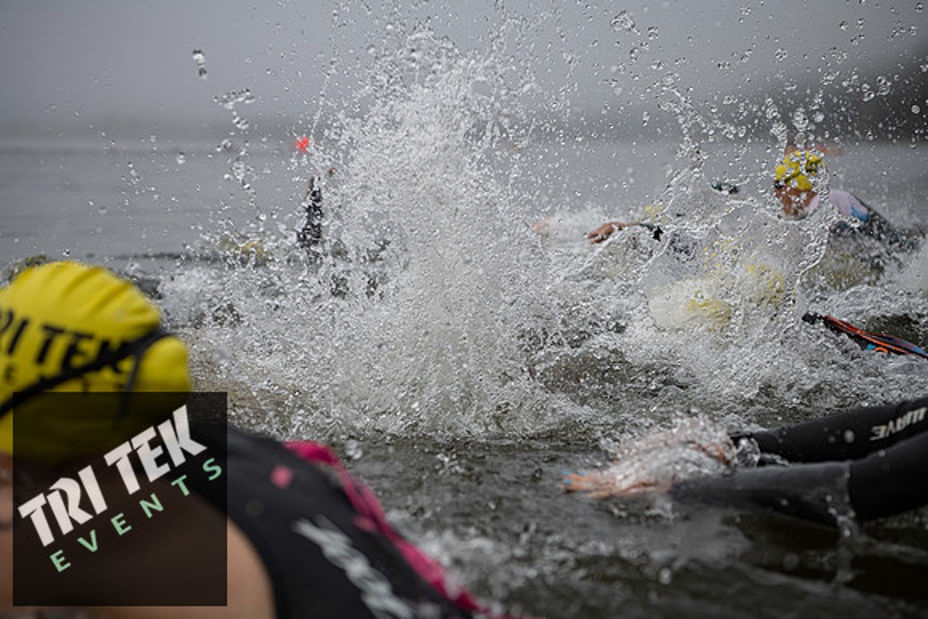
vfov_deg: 19.5
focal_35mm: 70
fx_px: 1805
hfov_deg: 28.8
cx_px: 464
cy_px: 310
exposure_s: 1/800
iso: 250
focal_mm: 70
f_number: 4
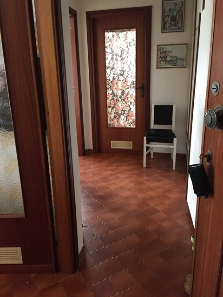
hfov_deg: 48.2
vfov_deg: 61.7
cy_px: 148
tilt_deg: -16.4
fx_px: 249
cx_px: 112
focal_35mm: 29
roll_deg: +2.8
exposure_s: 1/25
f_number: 2.2
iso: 250
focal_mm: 4.15
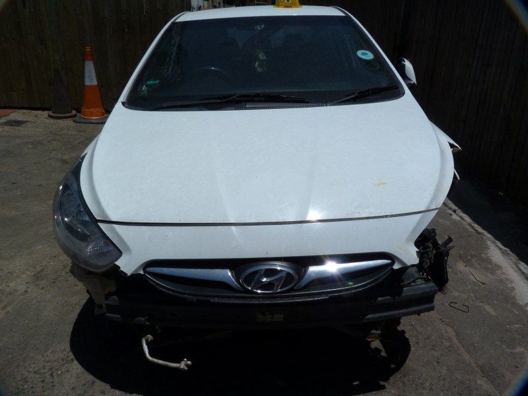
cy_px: 198
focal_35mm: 25
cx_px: 264
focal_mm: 4.5
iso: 80
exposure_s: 1/1300
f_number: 5.6
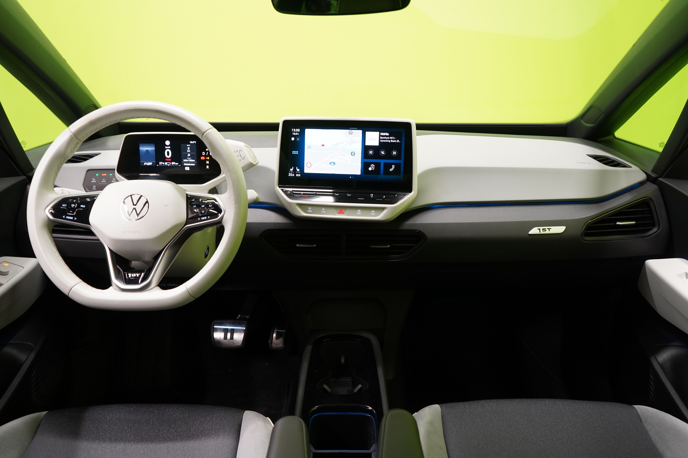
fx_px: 535
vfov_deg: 46.4
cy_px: 229
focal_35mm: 28
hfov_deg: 65.5
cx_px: 344
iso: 1000
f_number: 5
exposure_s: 1/25
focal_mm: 28
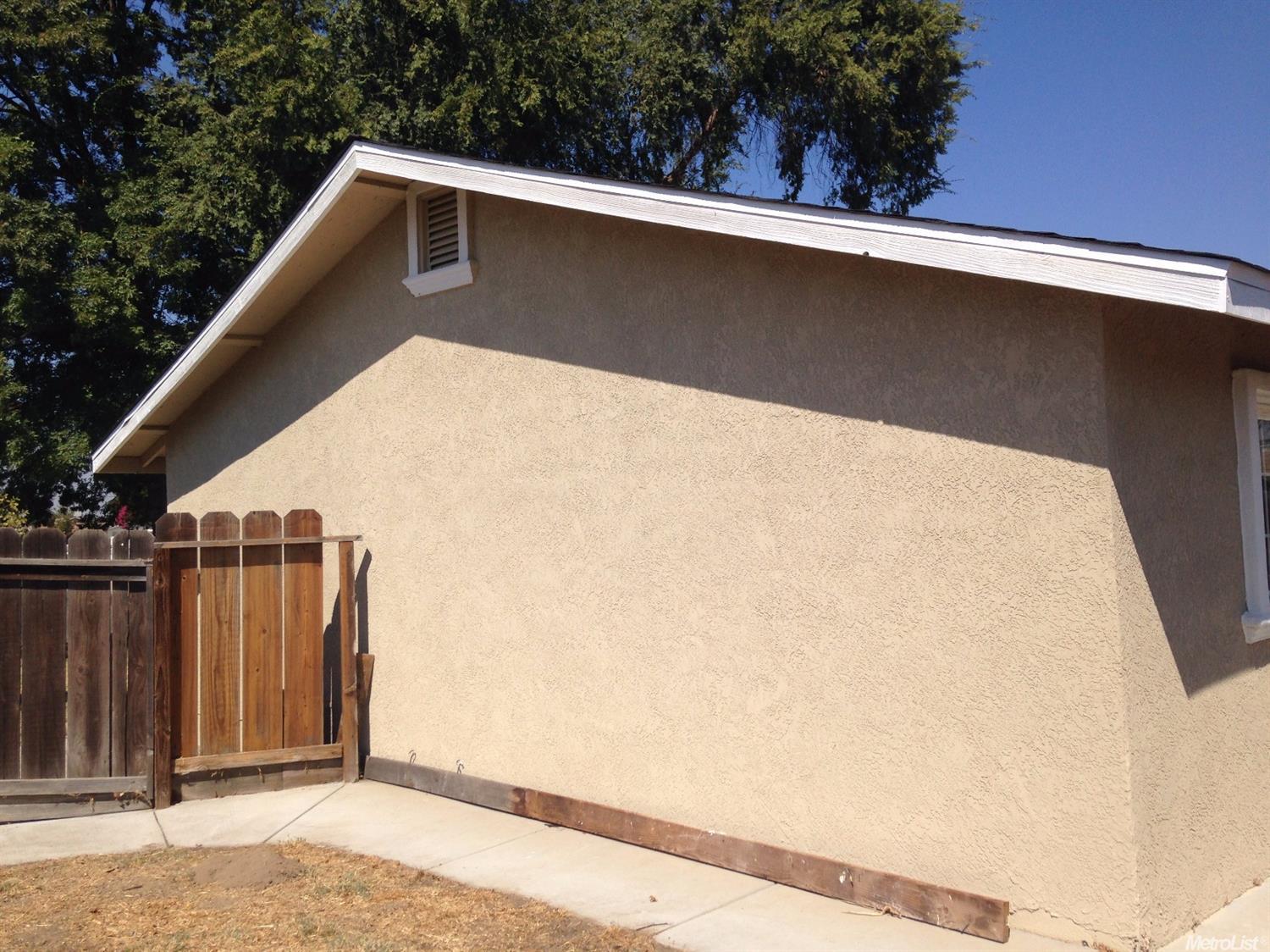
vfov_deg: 42.9
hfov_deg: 55.4
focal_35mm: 33
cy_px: 476
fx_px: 1210
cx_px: 635
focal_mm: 4.12
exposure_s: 1/2463
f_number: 2.4
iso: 50
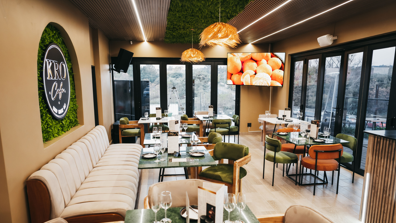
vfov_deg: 44.2
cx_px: 198
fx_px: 273
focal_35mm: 26
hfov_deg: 71.9
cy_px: 134
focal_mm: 24
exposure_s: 1/100
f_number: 2.8
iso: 1000
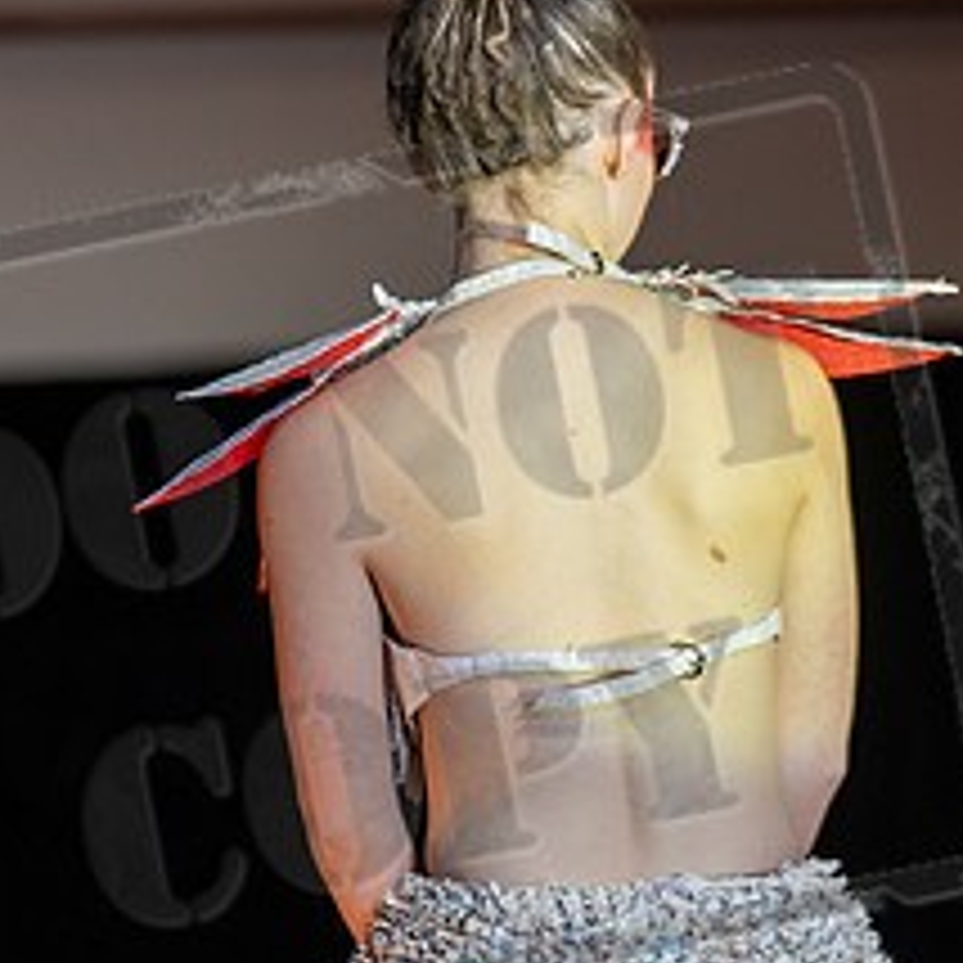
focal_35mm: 297
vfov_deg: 5.9
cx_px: 374
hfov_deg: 5.9
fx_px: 9348
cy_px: 590
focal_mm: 166
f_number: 4
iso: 1000
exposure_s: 1/320
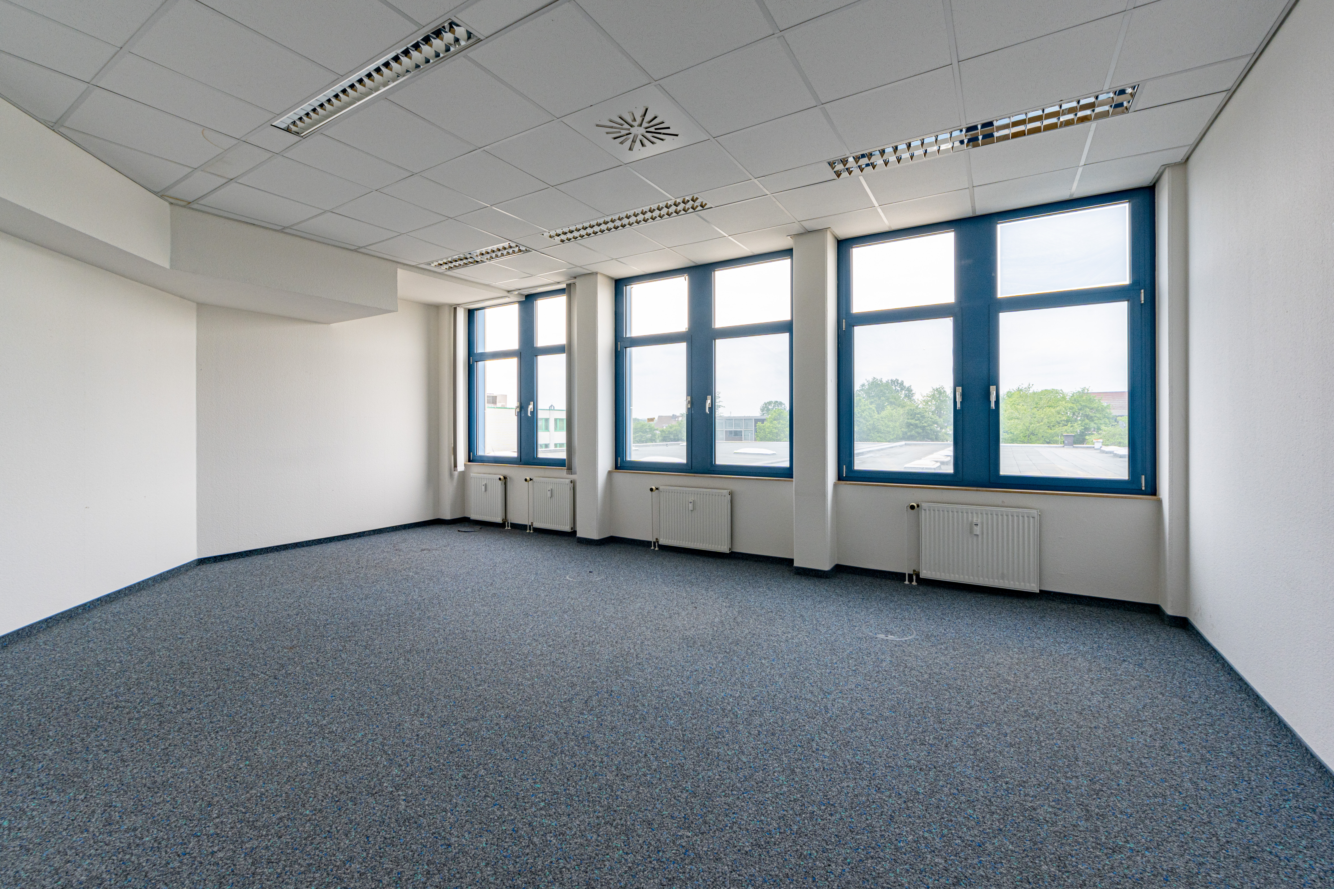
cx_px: 667
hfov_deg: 104.3
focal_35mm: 14
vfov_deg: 81.2
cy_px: 444
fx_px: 519
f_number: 16
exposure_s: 1/20
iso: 200
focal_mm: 14
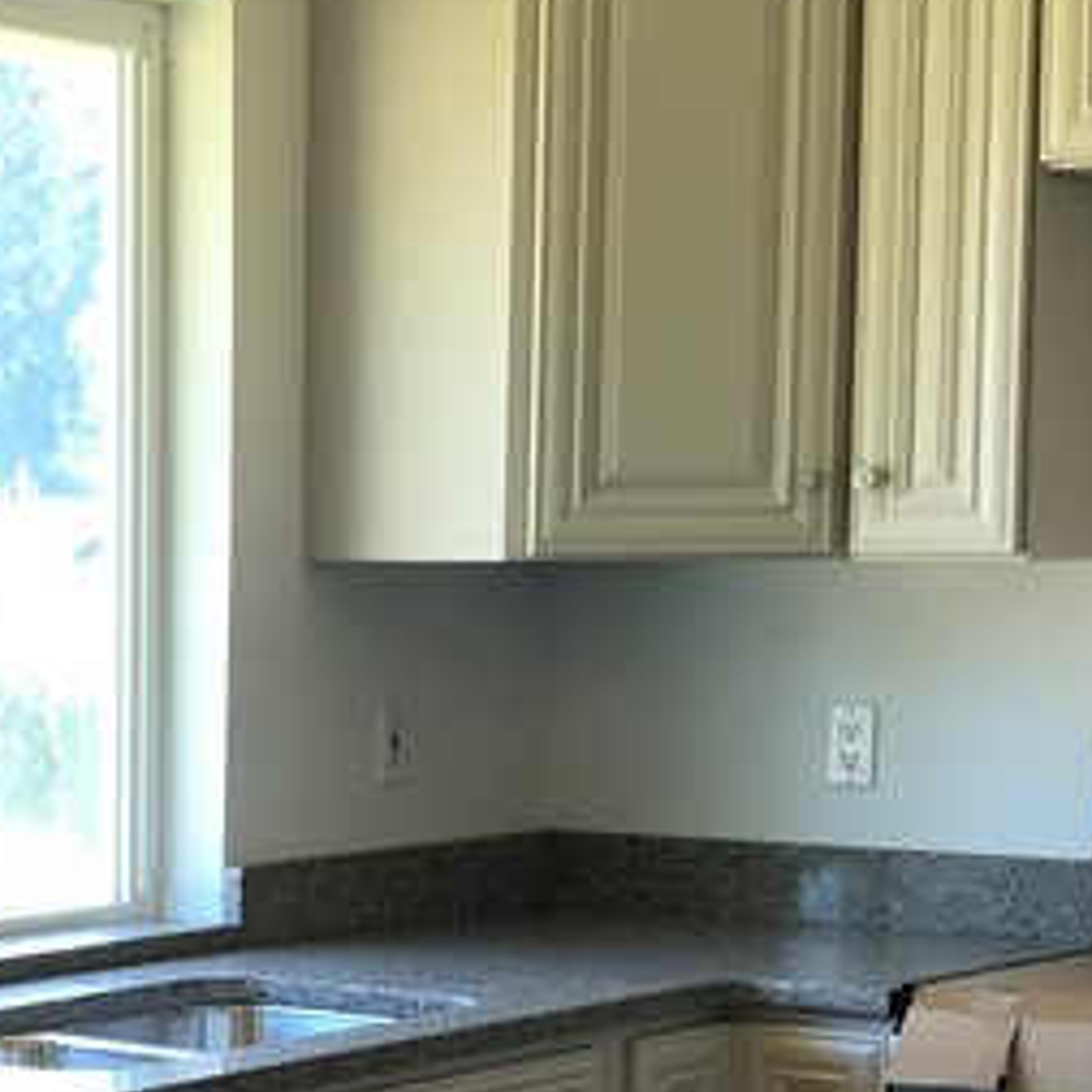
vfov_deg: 17.2
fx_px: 3569
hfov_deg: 17.1
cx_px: 108
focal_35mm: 100
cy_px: 937
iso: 20
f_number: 1.8
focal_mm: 3.99
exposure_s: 1/40
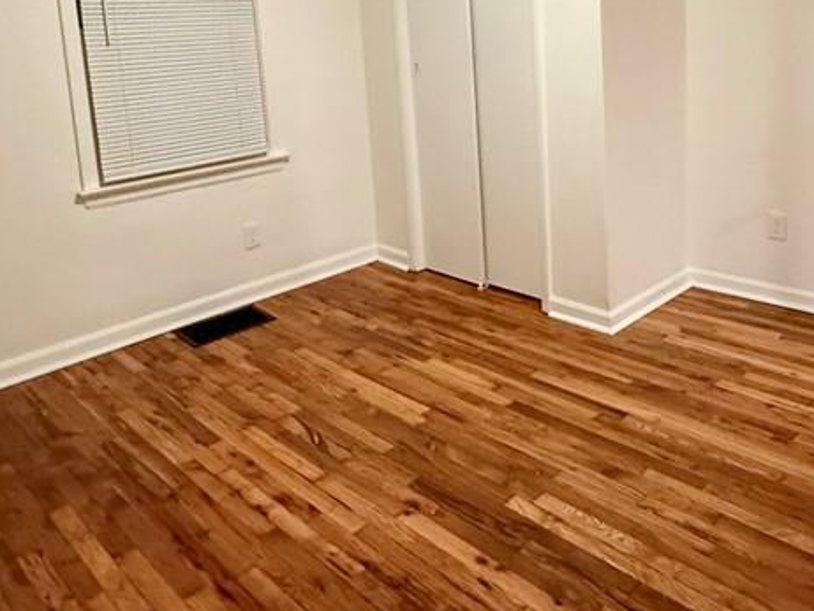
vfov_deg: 43.3
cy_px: 120
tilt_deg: -7.4
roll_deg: +2.5
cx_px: 506
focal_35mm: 31
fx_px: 729
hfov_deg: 57.7
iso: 800
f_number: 2.2
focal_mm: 2.22
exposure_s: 1/60
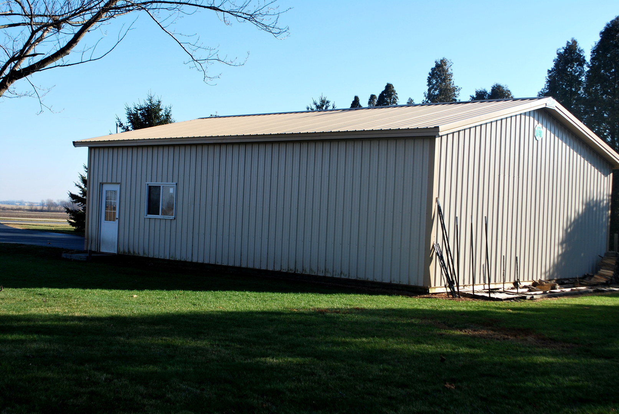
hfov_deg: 41.1
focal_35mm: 48
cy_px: 207
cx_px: 310
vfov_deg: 28.2
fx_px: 826
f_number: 7.1
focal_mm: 32
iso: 100
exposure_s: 1/200
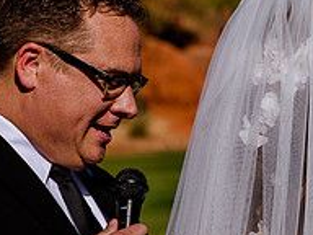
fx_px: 5253
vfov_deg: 2.6
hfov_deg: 3.4
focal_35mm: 581
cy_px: 102
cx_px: 318
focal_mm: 200
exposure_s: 1/800
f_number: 11
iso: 200
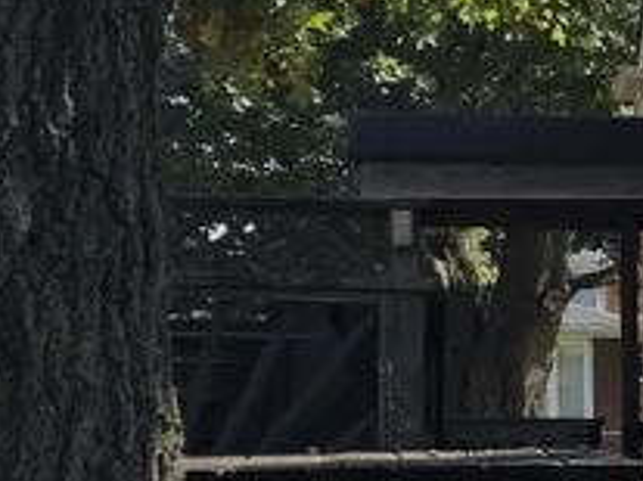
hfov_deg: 9.3
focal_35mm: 160
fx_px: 2970
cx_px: 2050
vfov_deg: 9.2
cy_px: 444
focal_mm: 6.3
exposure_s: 1/4650
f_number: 1.7
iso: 80
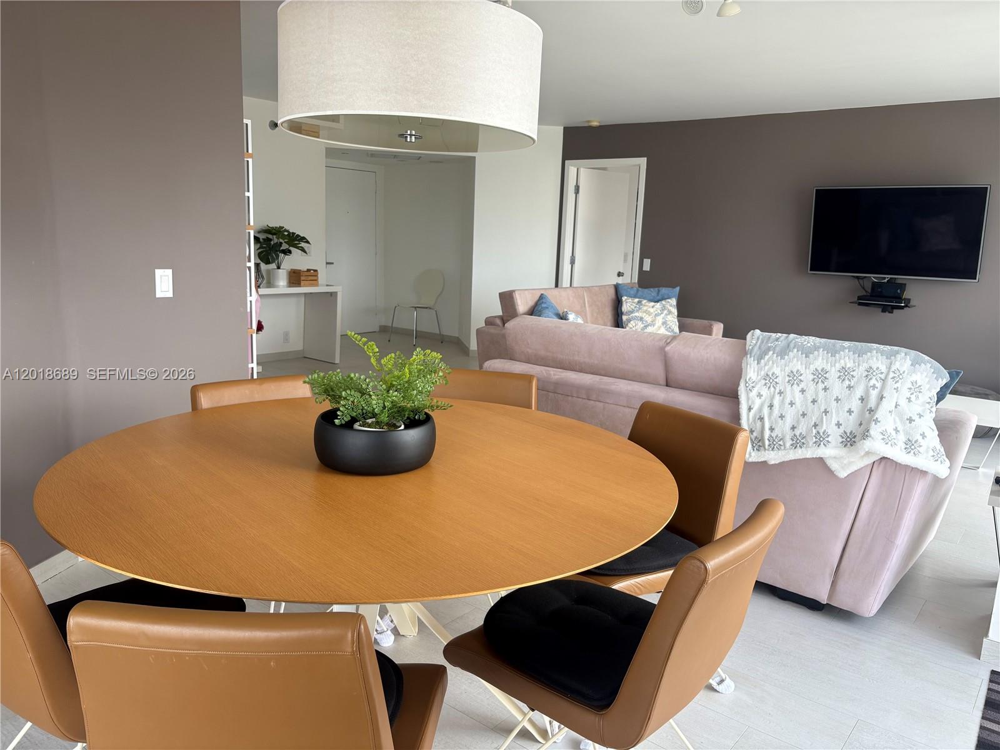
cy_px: 375
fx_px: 751
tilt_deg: -10.9
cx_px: 500
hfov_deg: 67.3
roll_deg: -1.2
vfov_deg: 53.1
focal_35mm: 26
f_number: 1.6
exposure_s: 1/121
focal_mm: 5.96
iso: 40
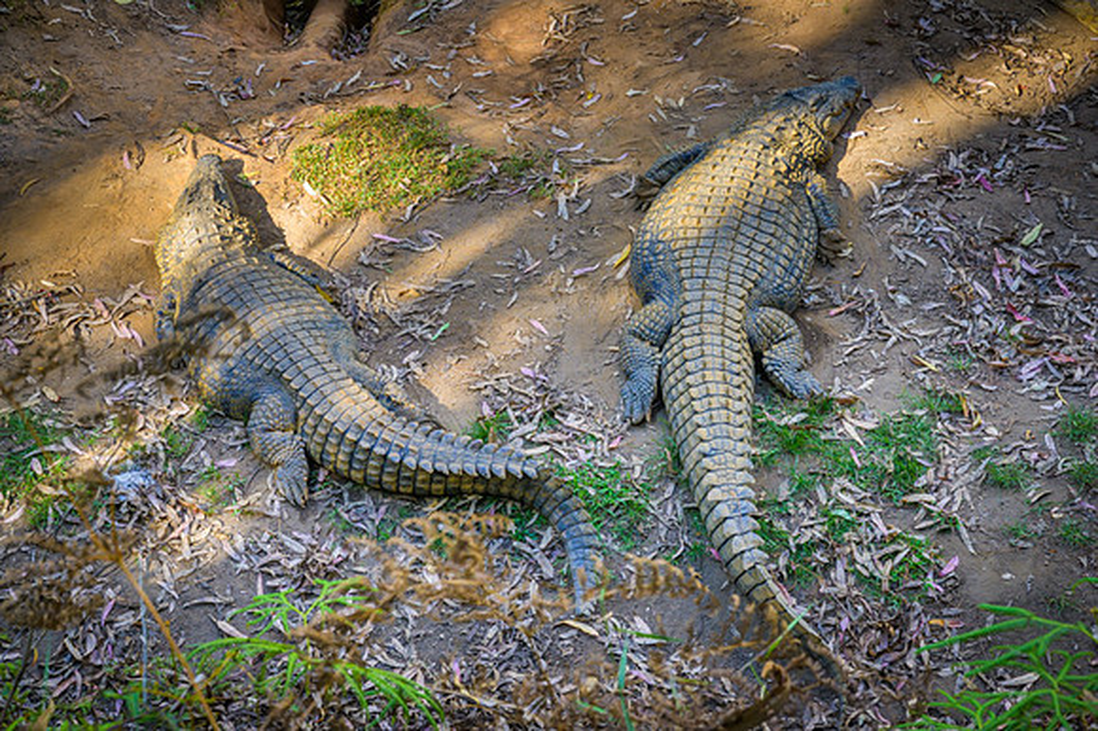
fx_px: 1829
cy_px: 366
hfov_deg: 33.4
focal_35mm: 60
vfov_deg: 22.6
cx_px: 549
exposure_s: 1/320
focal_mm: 60
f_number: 7.1
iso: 640
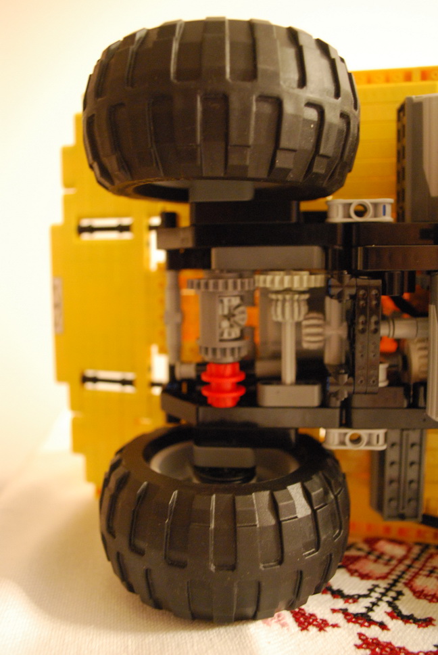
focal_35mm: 30
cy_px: 328
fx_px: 546
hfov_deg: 43.7
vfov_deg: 61.9
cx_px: 219
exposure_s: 1/5
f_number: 3.8
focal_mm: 20
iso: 1600
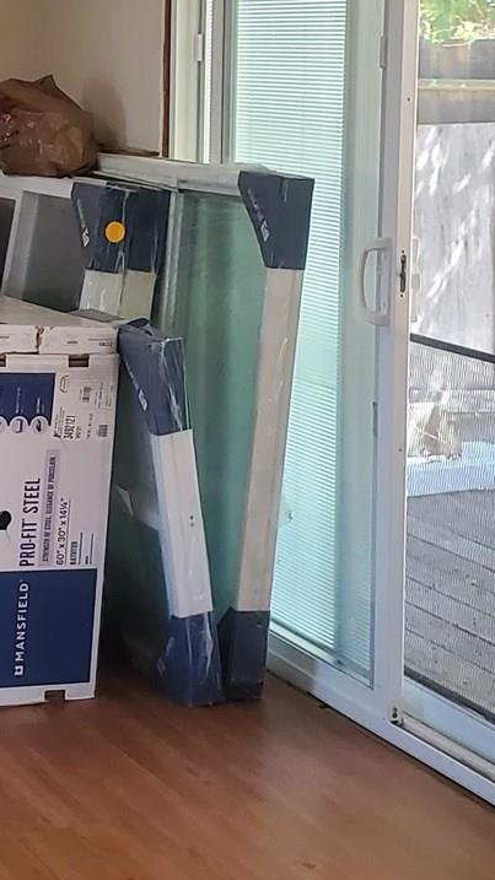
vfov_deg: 23.3
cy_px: 286
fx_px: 2125
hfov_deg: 13.2
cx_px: 60
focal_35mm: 91
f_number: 2.4
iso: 250
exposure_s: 1/120
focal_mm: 4.3
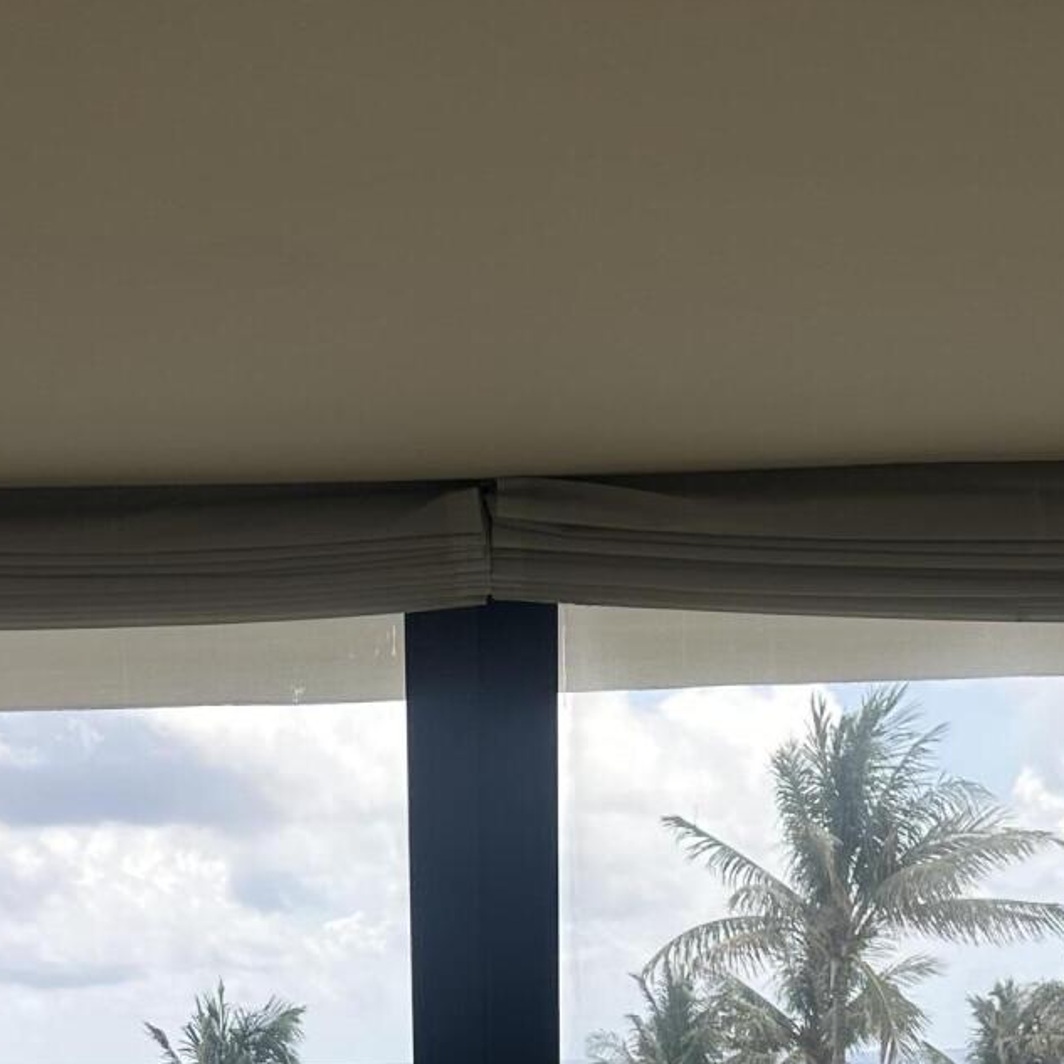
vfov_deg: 22.6
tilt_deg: -7.8
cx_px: 383
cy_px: 1432
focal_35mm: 67
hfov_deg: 25.6
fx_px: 2330
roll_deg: +1.4
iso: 80
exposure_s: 1/879
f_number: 1.78
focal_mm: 6.86
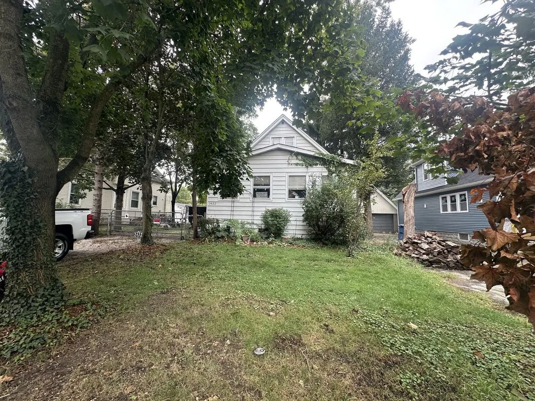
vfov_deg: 85.7
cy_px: 200
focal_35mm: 14
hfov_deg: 102.1
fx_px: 216
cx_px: 268
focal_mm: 2.22
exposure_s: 1/188
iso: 40
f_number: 2.2
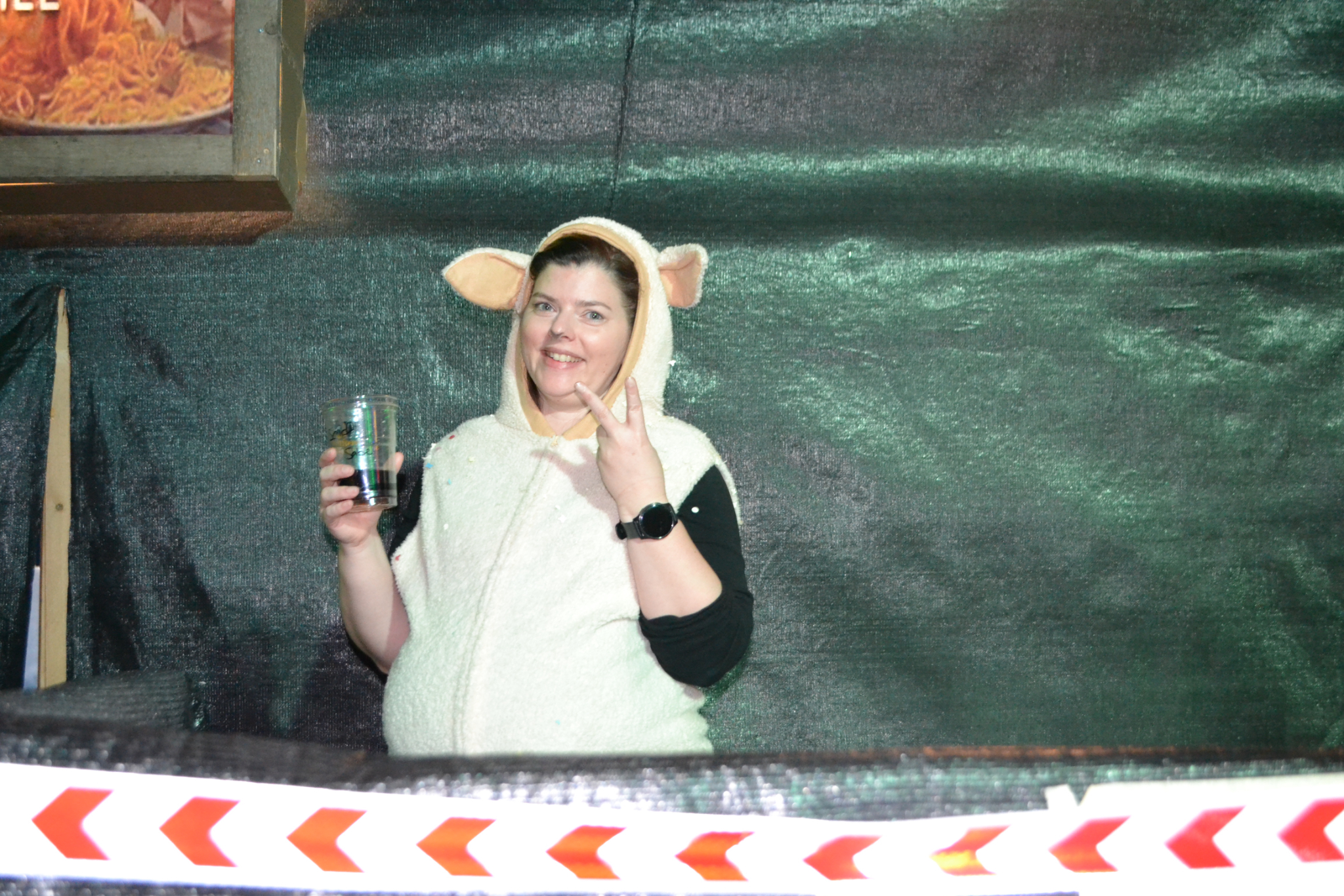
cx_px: 672
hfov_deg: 49.6
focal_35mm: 39
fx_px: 1456
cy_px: 448
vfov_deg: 34.2
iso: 3200
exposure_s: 1/60
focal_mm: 26
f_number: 4.2
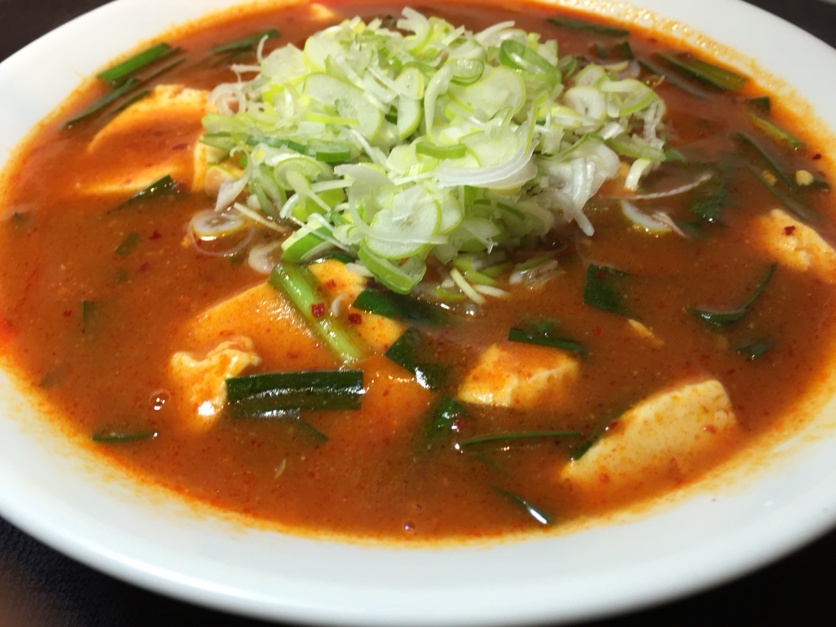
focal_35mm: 29
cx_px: 418
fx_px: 700
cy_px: 314
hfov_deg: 61.7
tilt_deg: -46.3
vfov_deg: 48.2
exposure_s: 1/50
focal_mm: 4.15
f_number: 2.2
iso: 32
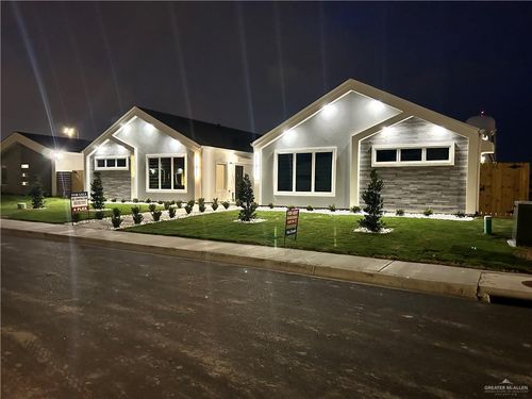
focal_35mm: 26
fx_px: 400
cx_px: 266
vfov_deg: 53.1
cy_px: 200
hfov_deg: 67.3
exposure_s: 1/30
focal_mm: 5.7
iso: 640
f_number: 1.5
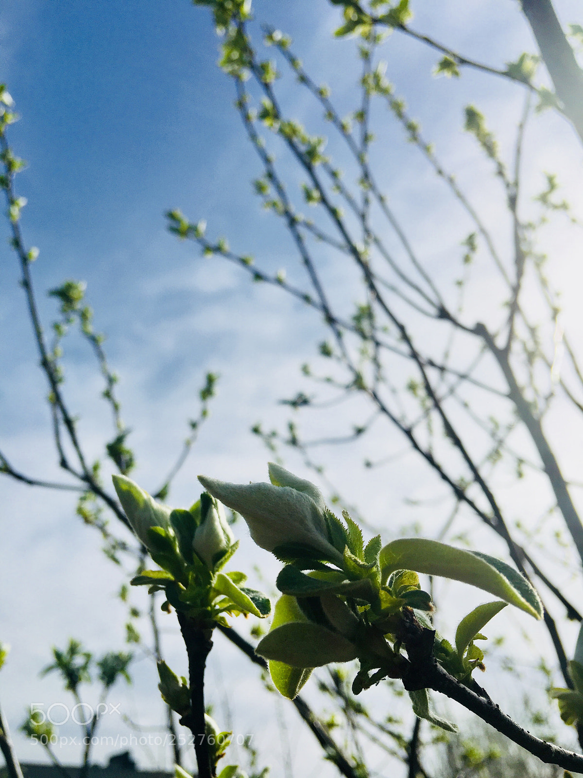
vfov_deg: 61.7
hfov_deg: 48.2
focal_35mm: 29
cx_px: 292
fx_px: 651
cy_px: 389
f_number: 2.2
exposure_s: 1/2959
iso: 25
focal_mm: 4.15
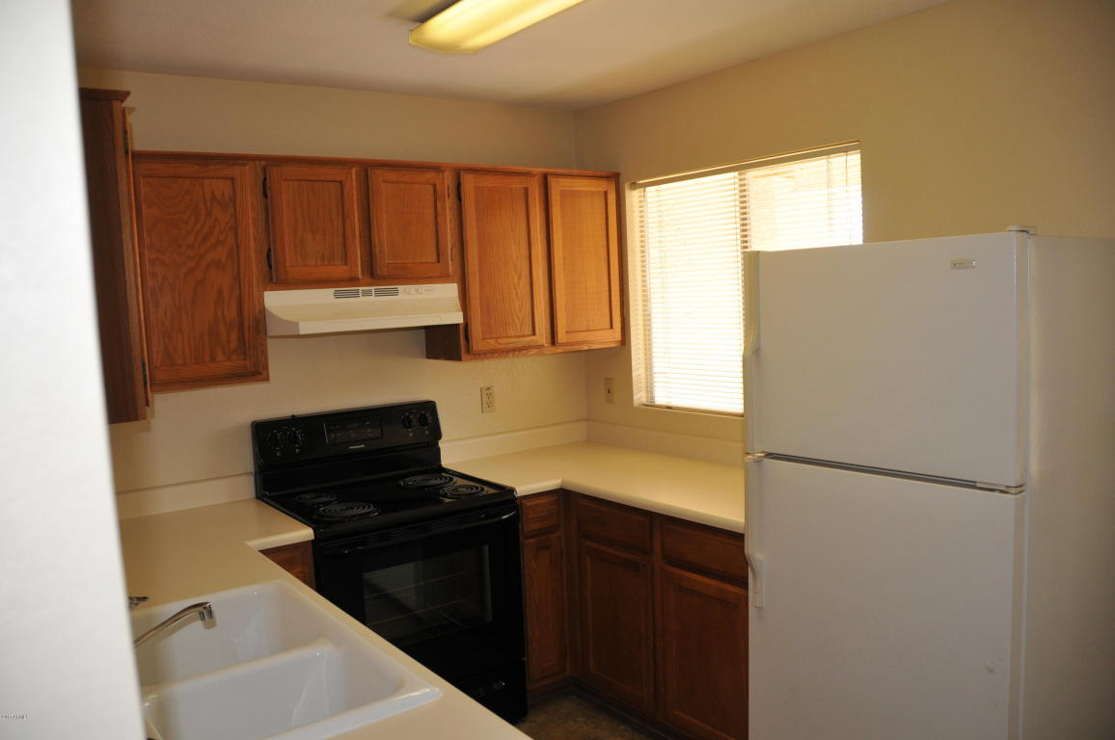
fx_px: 835
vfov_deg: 47.8
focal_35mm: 27
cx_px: 558
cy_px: 370
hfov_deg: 67.4
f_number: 3.5
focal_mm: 18
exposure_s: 1/250
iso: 400
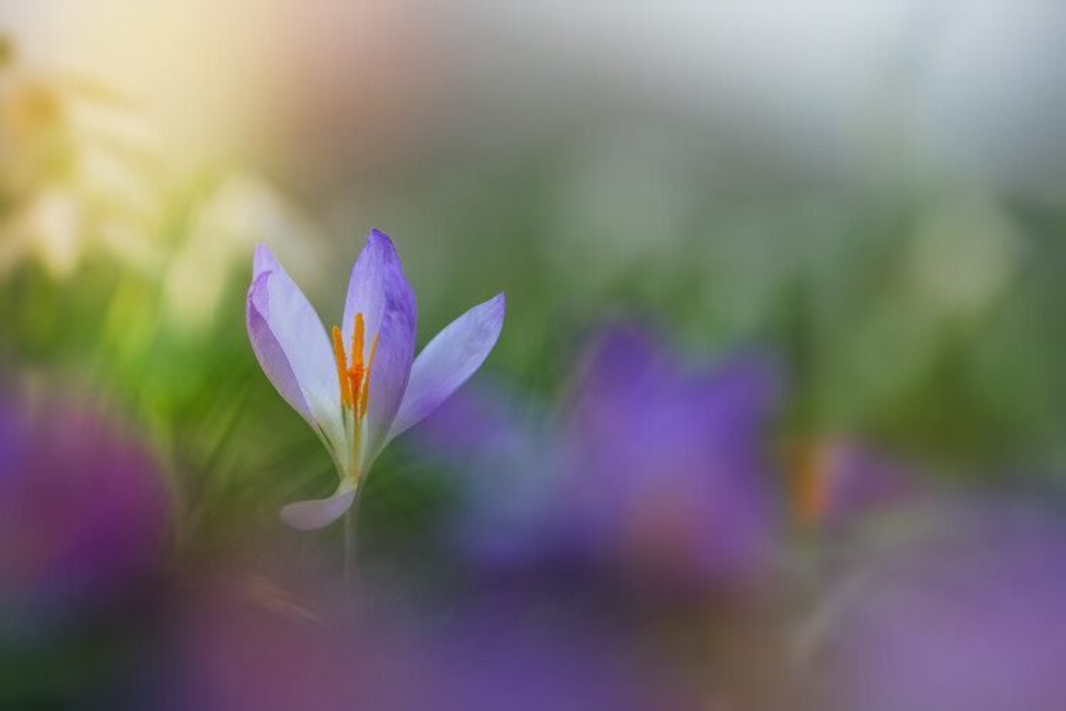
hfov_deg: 11.4
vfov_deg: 7.6
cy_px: 356
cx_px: 533
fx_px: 5330
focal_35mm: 180
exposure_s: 1/400
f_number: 4
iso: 125
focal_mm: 180
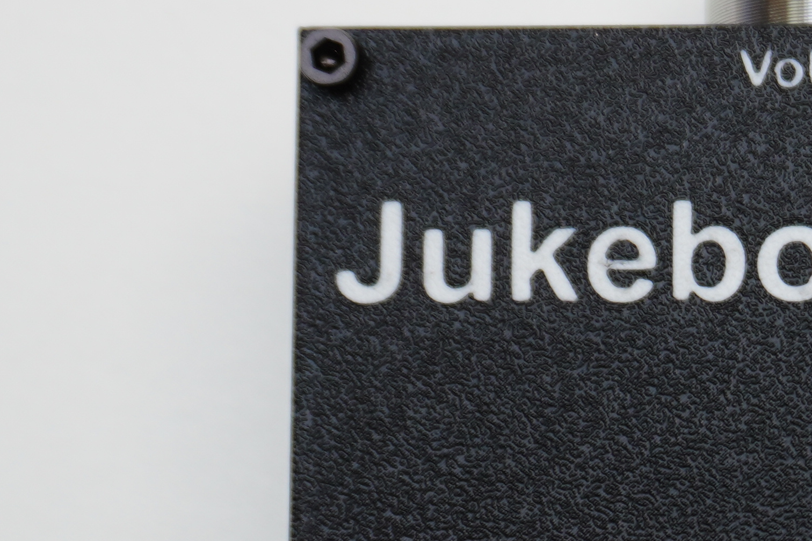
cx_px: 1200
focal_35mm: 125
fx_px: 2819
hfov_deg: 15.2
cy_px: 535
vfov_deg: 10.9
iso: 100
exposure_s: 1/60
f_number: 4
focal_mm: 21
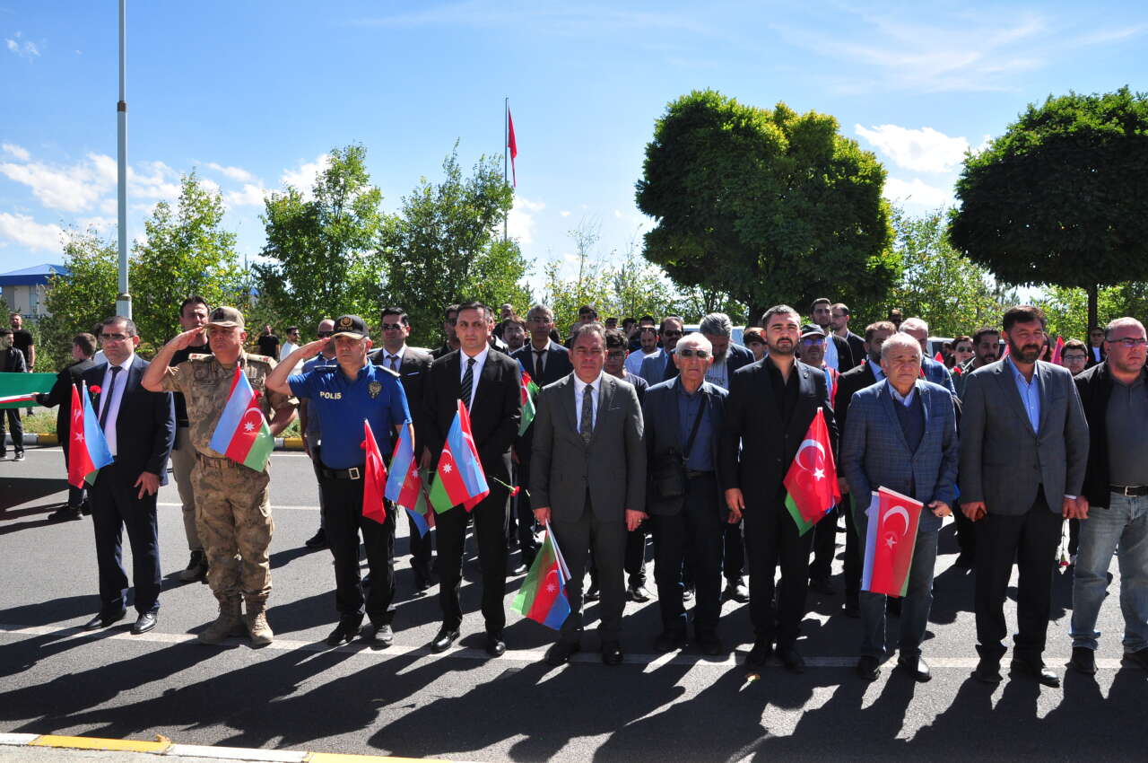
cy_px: 382
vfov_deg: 47.8
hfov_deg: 67.4
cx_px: 574
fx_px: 860
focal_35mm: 27
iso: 400
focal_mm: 18
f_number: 11
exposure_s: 1/500
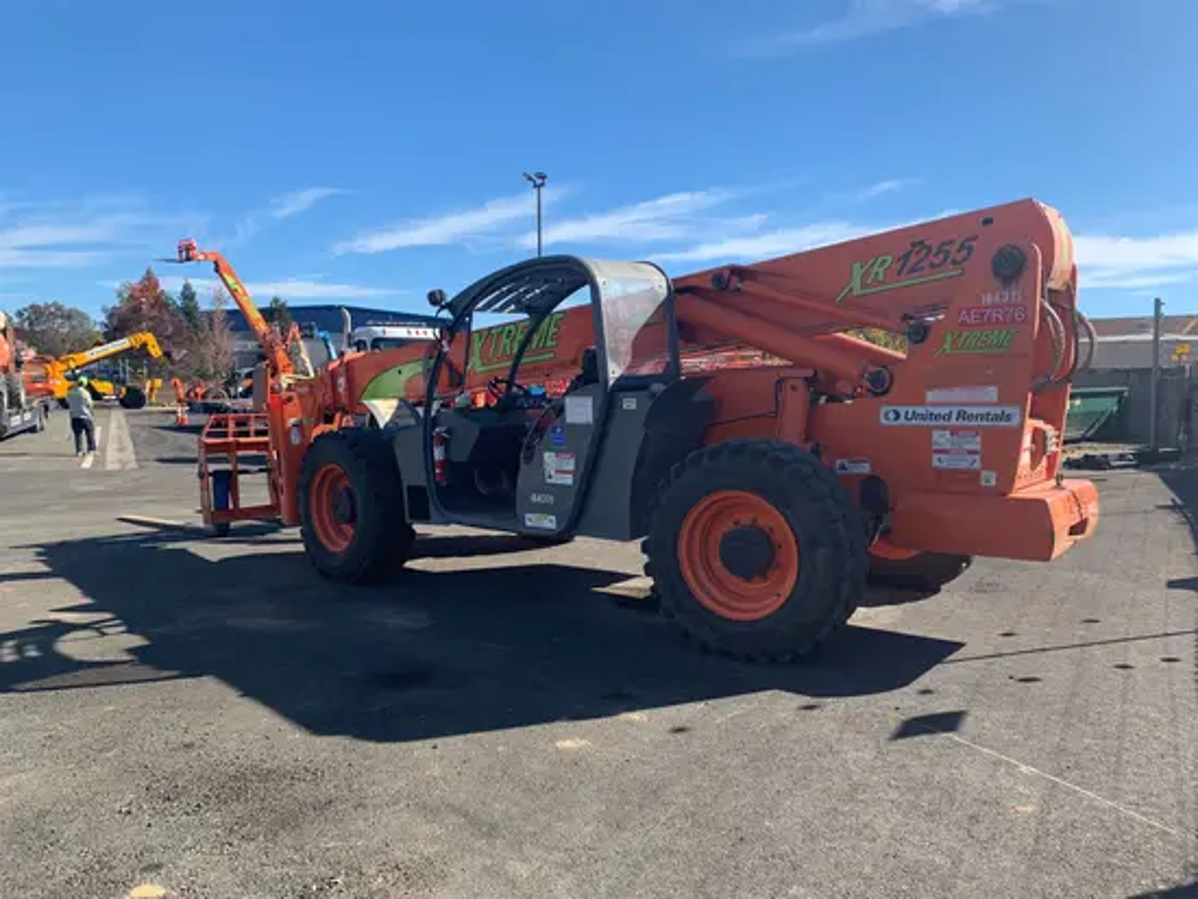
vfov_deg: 53.1
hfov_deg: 67.3
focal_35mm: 26
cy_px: 450
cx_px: 599
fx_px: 900
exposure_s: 1/1513
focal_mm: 4.25
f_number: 1.8
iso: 25
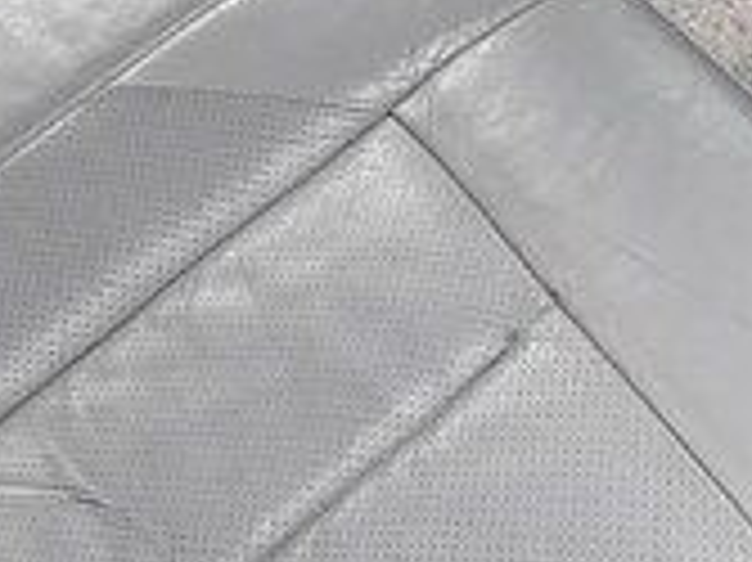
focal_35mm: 107
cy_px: -384
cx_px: 558
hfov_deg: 18.3
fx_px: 2323
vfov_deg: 12.8
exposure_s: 1/100
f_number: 1.9
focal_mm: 3.6
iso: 64
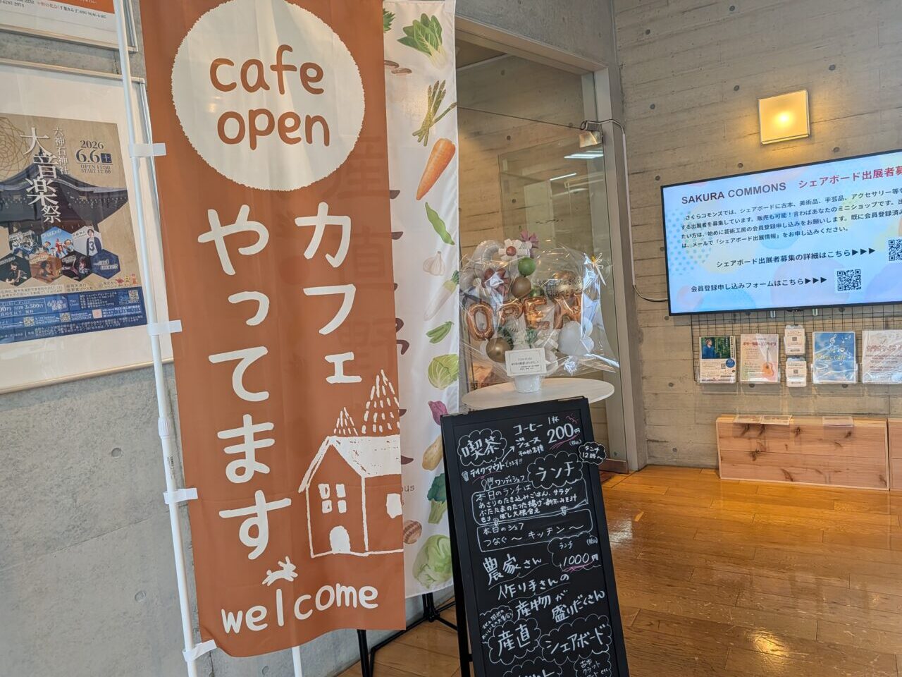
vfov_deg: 56.8
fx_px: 625
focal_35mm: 24
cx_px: 451
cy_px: 338
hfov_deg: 71.6
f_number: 1.68
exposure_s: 1/240
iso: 44
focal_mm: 6.9
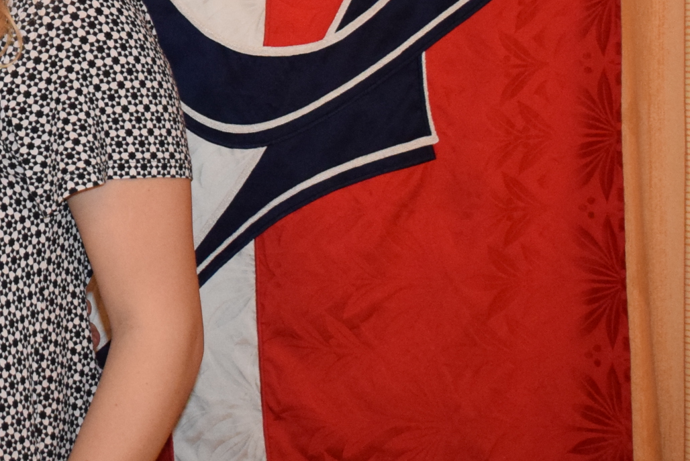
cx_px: -130
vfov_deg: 13.7
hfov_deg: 20.0
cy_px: -155
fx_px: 1841
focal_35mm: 96
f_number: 3.5
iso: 2500
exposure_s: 1/60
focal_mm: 22
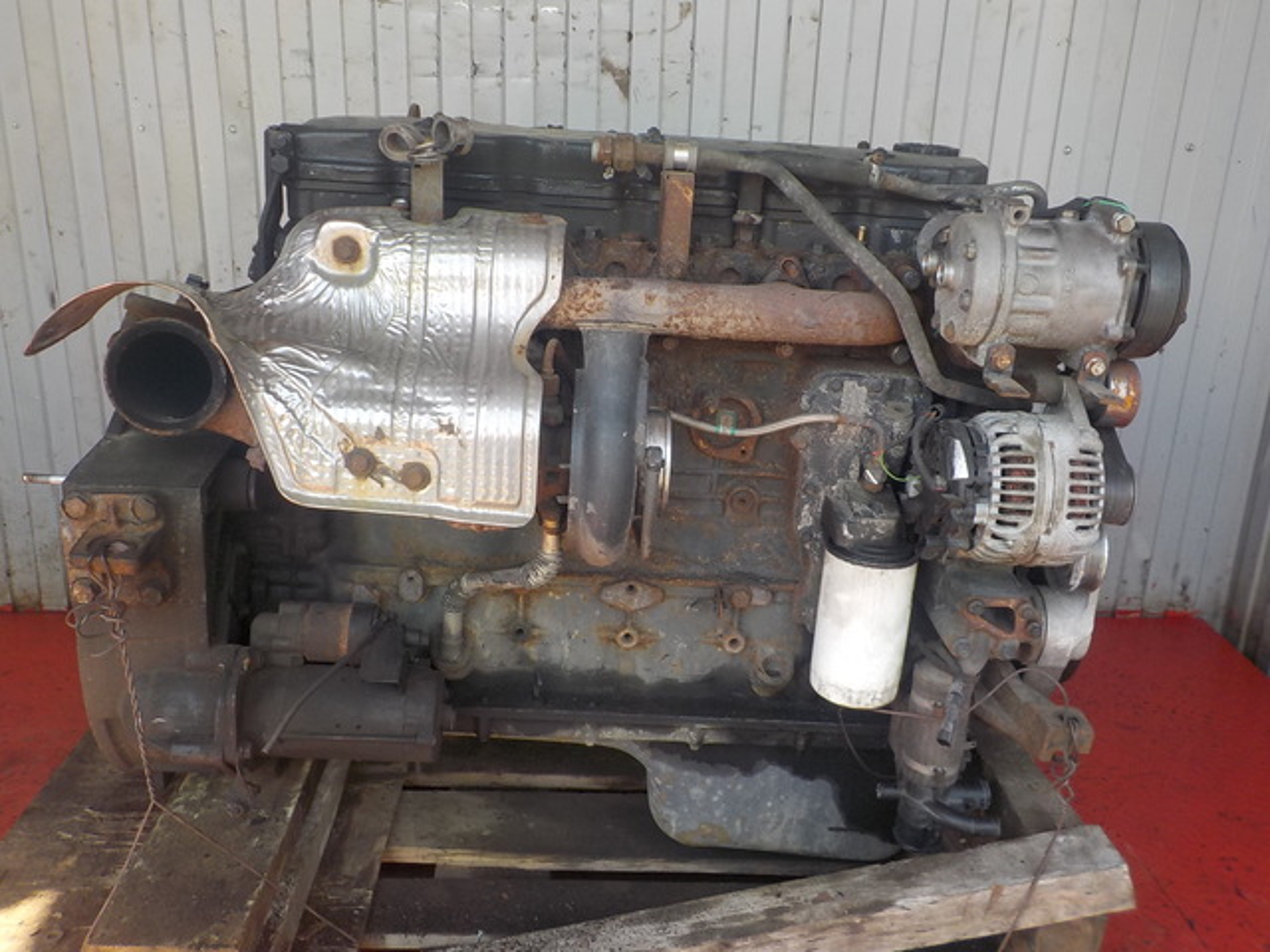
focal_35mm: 30
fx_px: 1101
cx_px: 635
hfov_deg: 60.0
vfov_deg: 46.8
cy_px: 476
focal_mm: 4.1
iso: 125
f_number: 3.3
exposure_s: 1/125
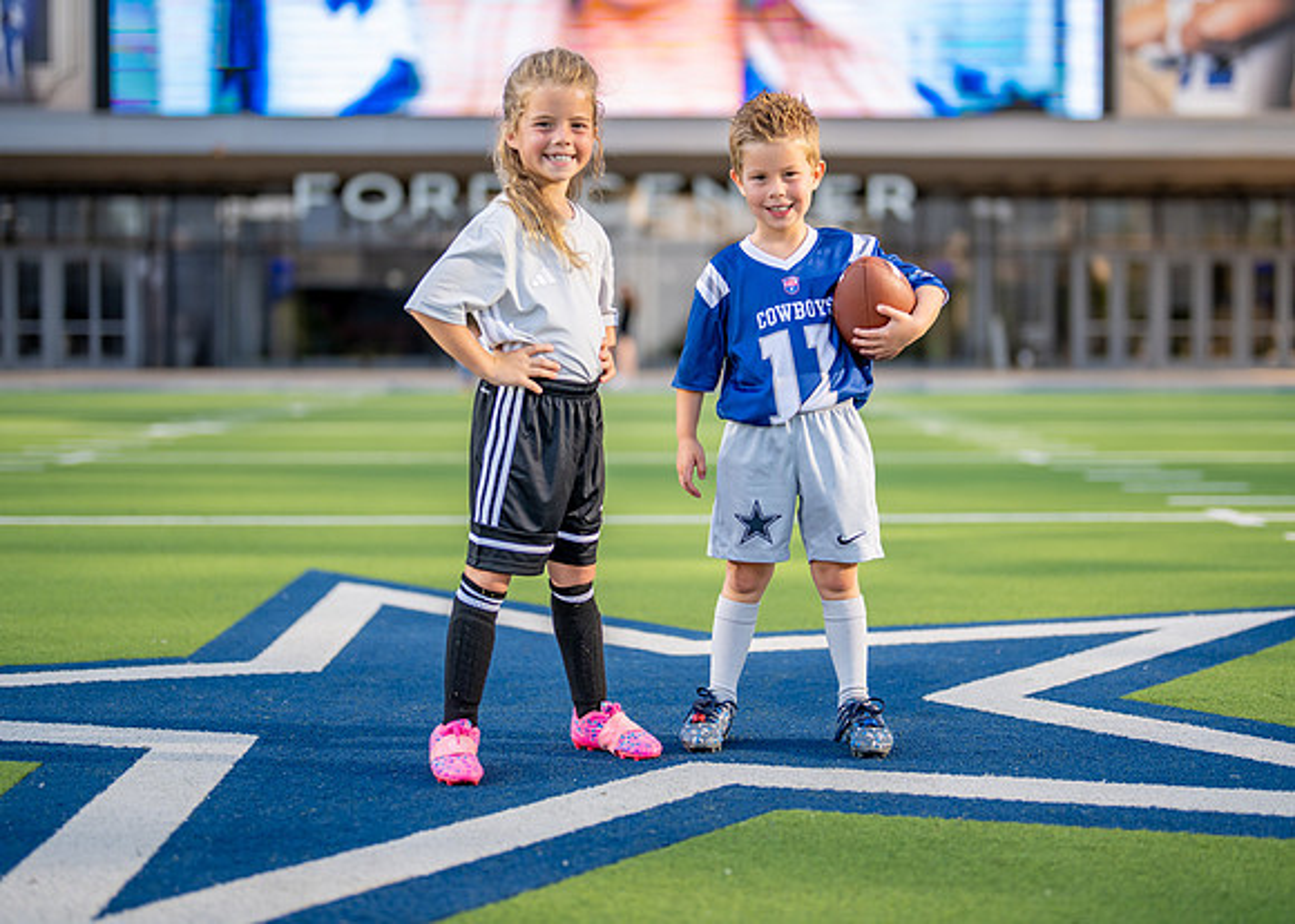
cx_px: 692
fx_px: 2322
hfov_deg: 31.2
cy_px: 414
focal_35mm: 63
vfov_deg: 22.5
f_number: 1.2
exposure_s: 1/4000
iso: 125
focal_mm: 50
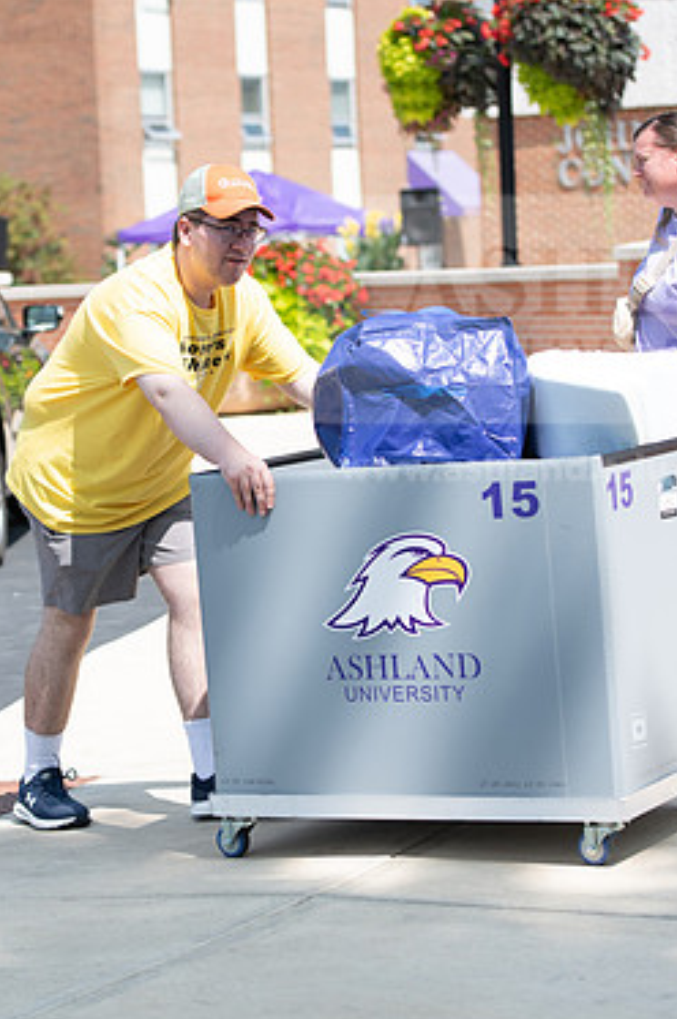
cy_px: 526
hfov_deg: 12.5
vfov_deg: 18.8
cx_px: 216
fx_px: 3080
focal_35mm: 109
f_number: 3.2
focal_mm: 70
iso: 64
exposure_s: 1/500
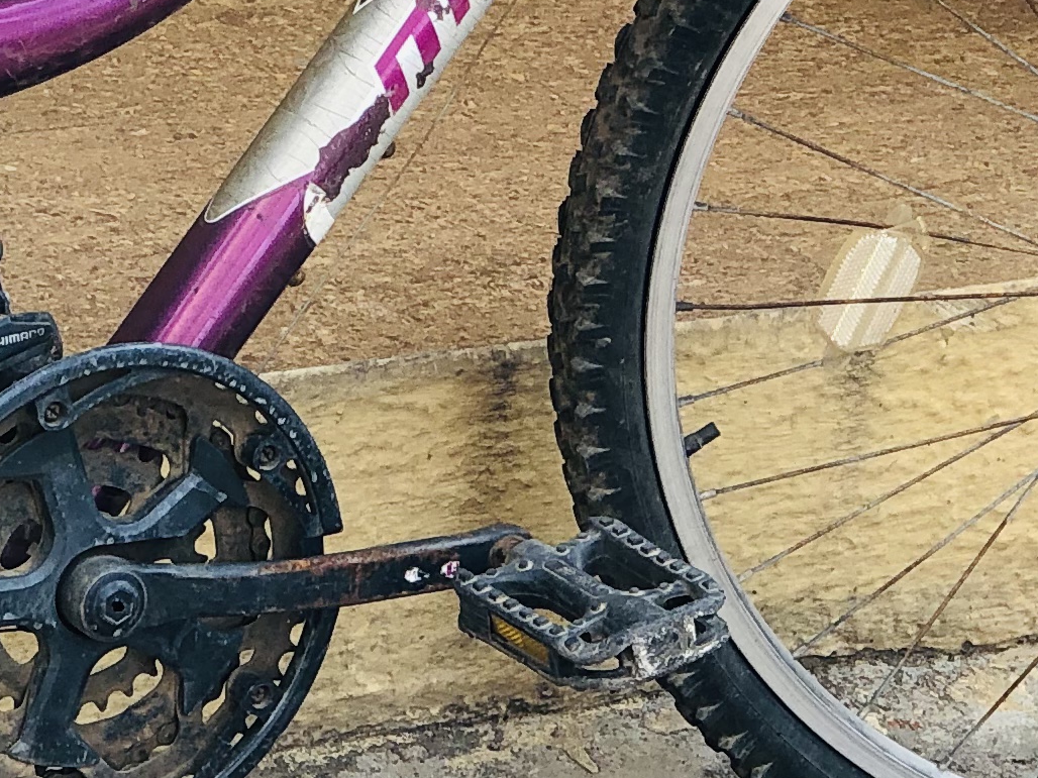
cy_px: 74
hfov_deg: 9.7
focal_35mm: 204
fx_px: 6117
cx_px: 113
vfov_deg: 7.3
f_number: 2.4
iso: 16
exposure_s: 1/102
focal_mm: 6
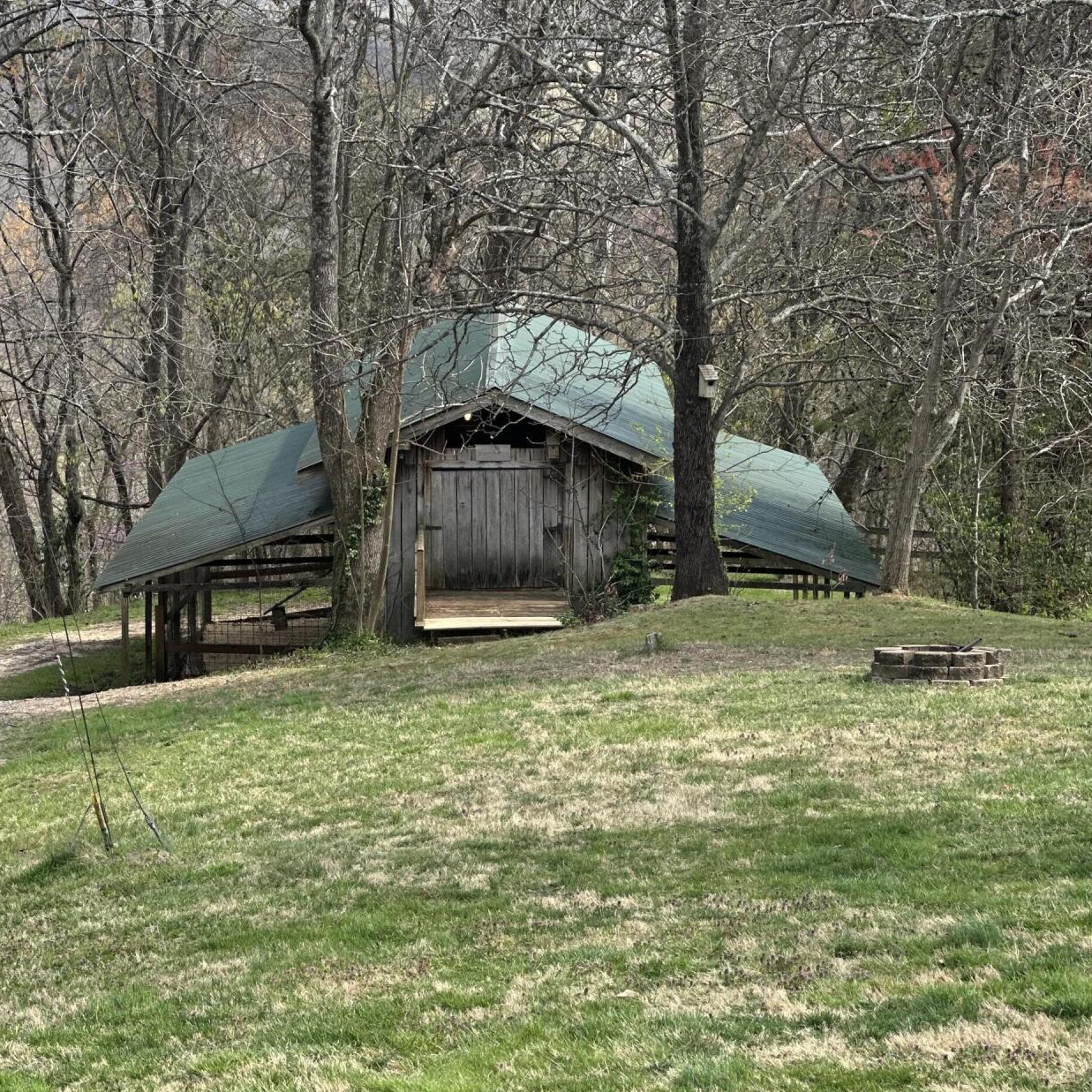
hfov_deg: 15.8
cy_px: 396
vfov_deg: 15.8
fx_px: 3926
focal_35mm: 110
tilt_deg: -5.3
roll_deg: +0.0
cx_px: 581
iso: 25
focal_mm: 9
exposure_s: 1/198
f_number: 2.8
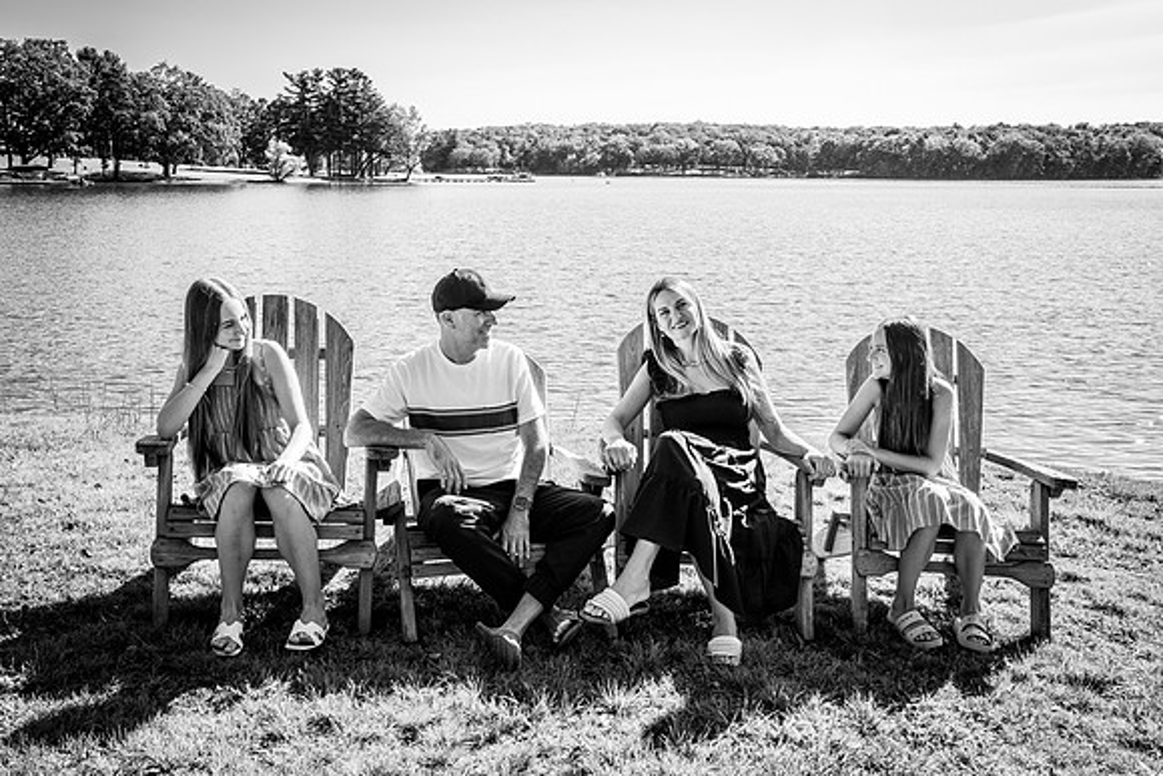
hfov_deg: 53.1
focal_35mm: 36
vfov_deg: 36.9
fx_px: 1163
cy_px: 399
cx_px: 565
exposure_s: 1/250
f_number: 8
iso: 400
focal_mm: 35
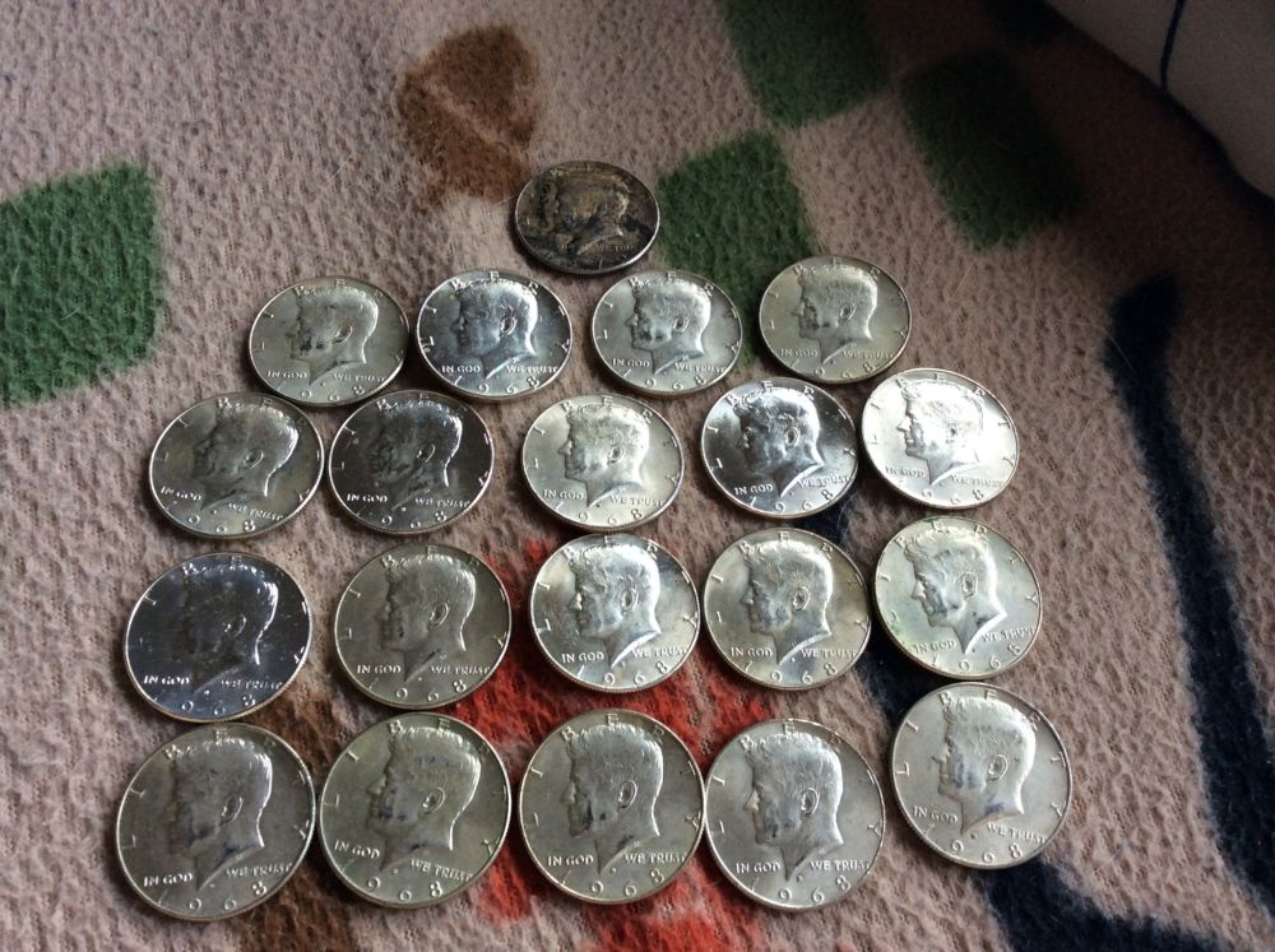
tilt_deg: -58.9
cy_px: 476
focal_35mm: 32
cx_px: 638
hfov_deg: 56.9
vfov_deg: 44.1
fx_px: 1177
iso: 64
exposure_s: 1/24
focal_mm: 3.3
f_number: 2.4
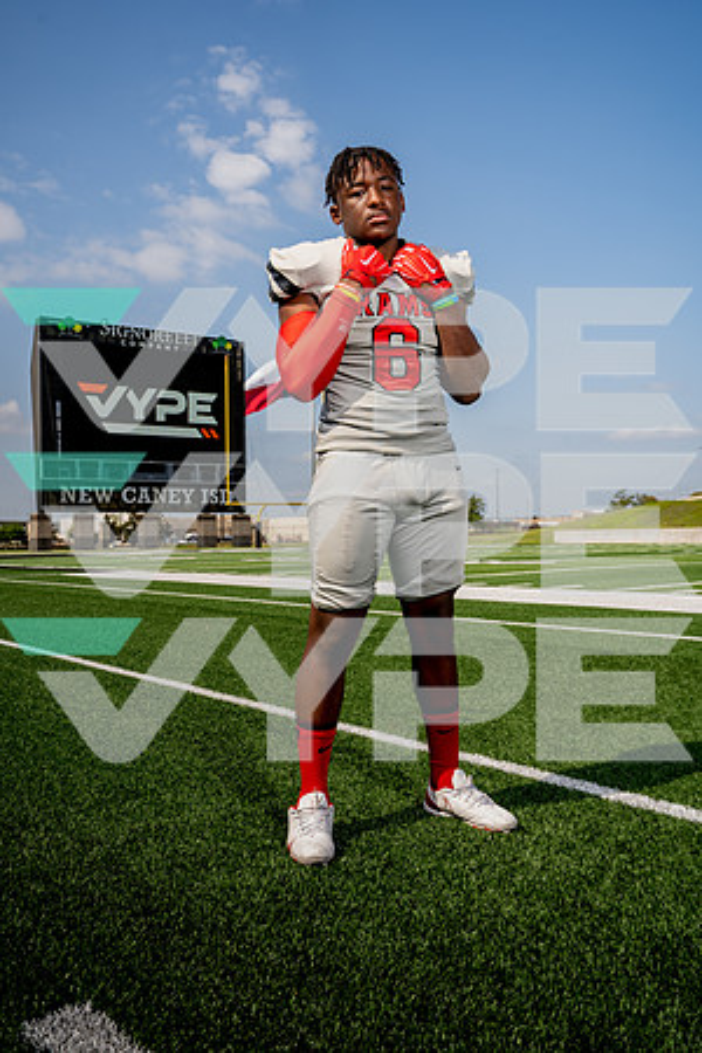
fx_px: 965
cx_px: 351
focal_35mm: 33
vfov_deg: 57.2
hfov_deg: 40.0
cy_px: 526
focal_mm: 33
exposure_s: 1/250
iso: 100
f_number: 7.1
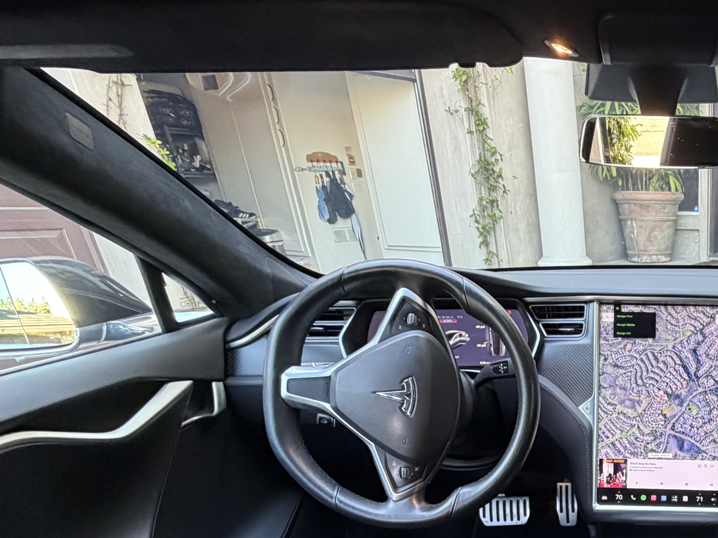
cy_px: 499
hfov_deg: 49.6
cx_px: 709
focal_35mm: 30
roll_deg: -0.3
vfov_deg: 42.3
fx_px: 622
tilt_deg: -27.1
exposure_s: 1/67
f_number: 2.2
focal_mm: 2.22
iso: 320
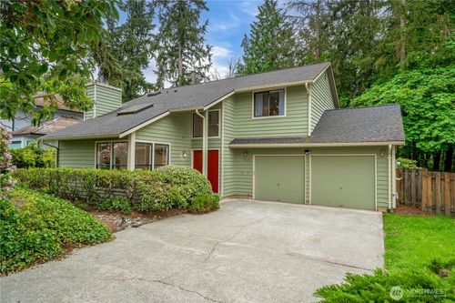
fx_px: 253
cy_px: 152
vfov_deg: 61.9
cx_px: 228
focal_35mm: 20
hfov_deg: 84.0
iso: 100
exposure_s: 1/80
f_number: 7.1
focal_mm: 20
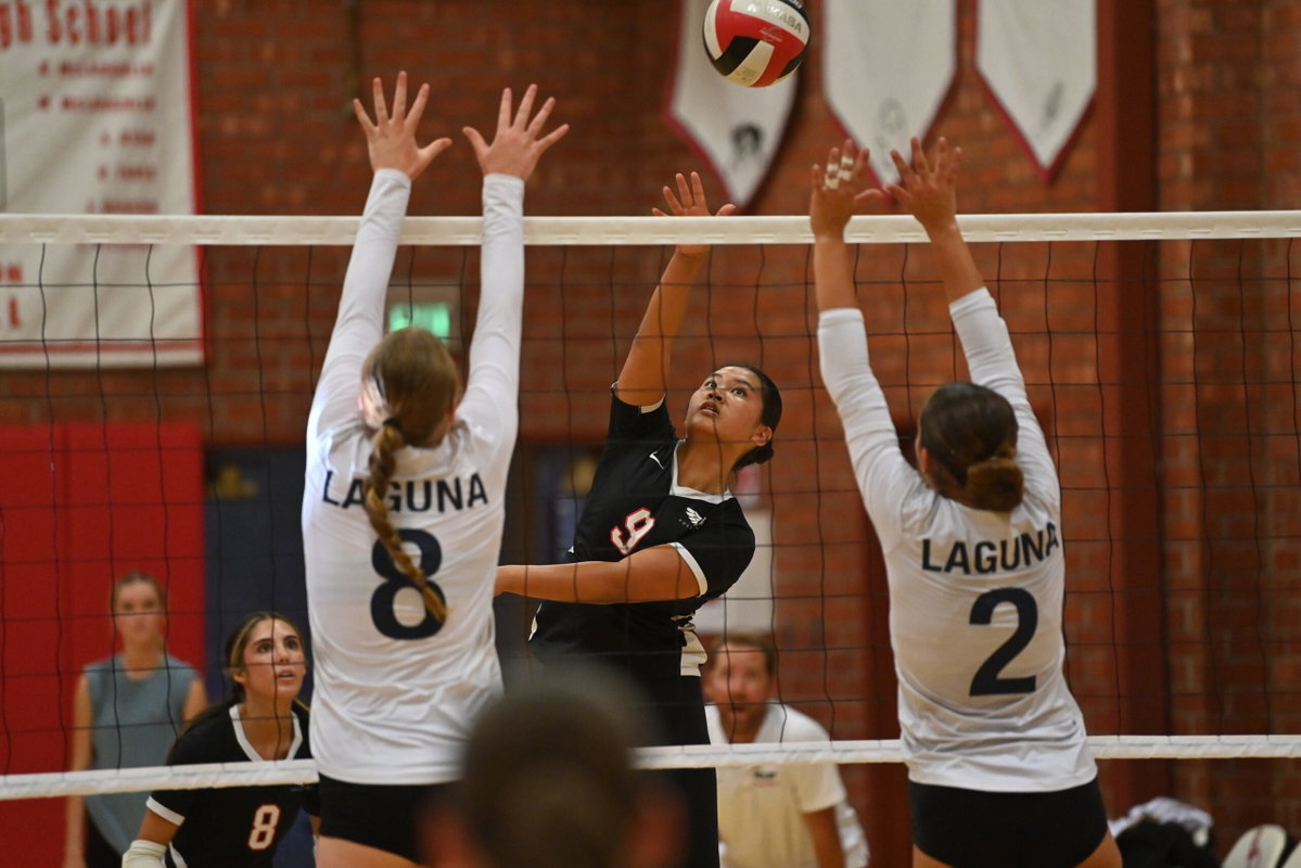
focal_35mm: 200
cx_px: 650
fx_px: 7229
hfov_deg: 10.3
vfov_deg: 6.9
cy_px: 434
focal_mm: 200
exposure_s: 1/1000
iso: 5000
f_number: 2.8
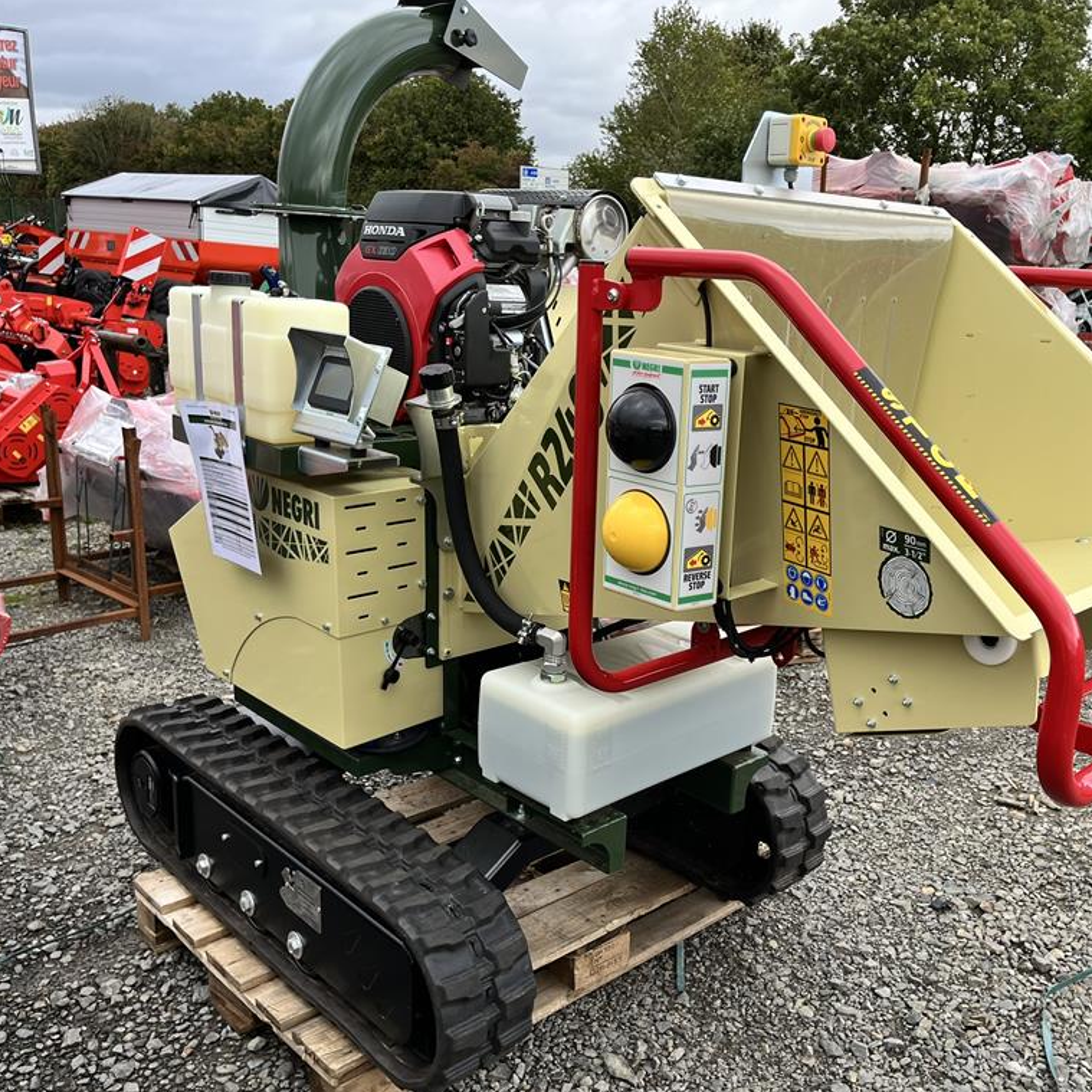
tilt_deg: -14.4
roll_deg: -3.2
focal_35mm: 31
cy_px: 548
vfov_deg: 52.5
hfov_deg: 52.1
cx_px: 660
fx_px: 1106
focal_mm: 5.1
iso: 50
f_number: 1.6
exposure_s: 1/421
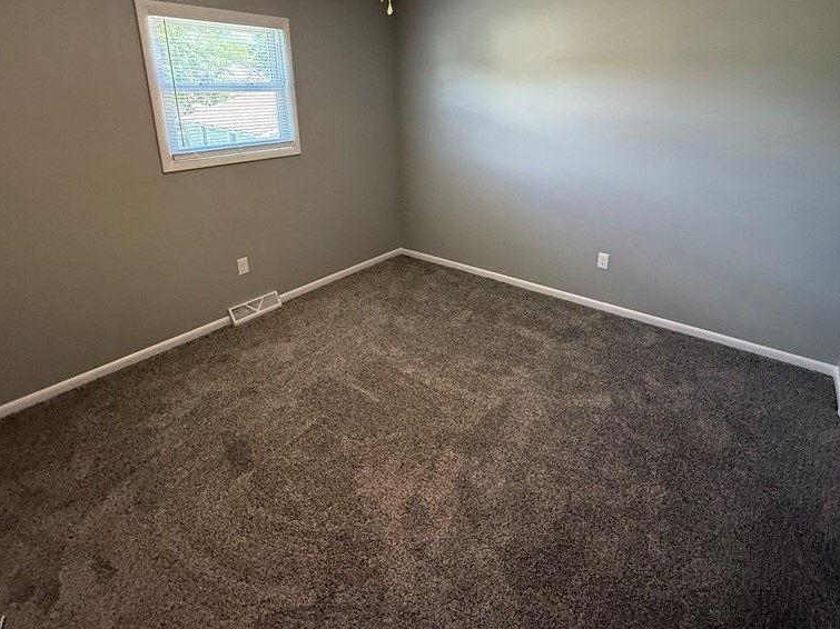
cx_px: 459
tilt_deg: -13.0
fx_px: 461
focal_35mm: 19
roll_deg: -0.1
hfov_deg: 84.4
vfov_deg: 66.9
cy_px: 212
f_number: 2.2
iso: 500
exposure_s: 1/120
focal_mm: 2.22
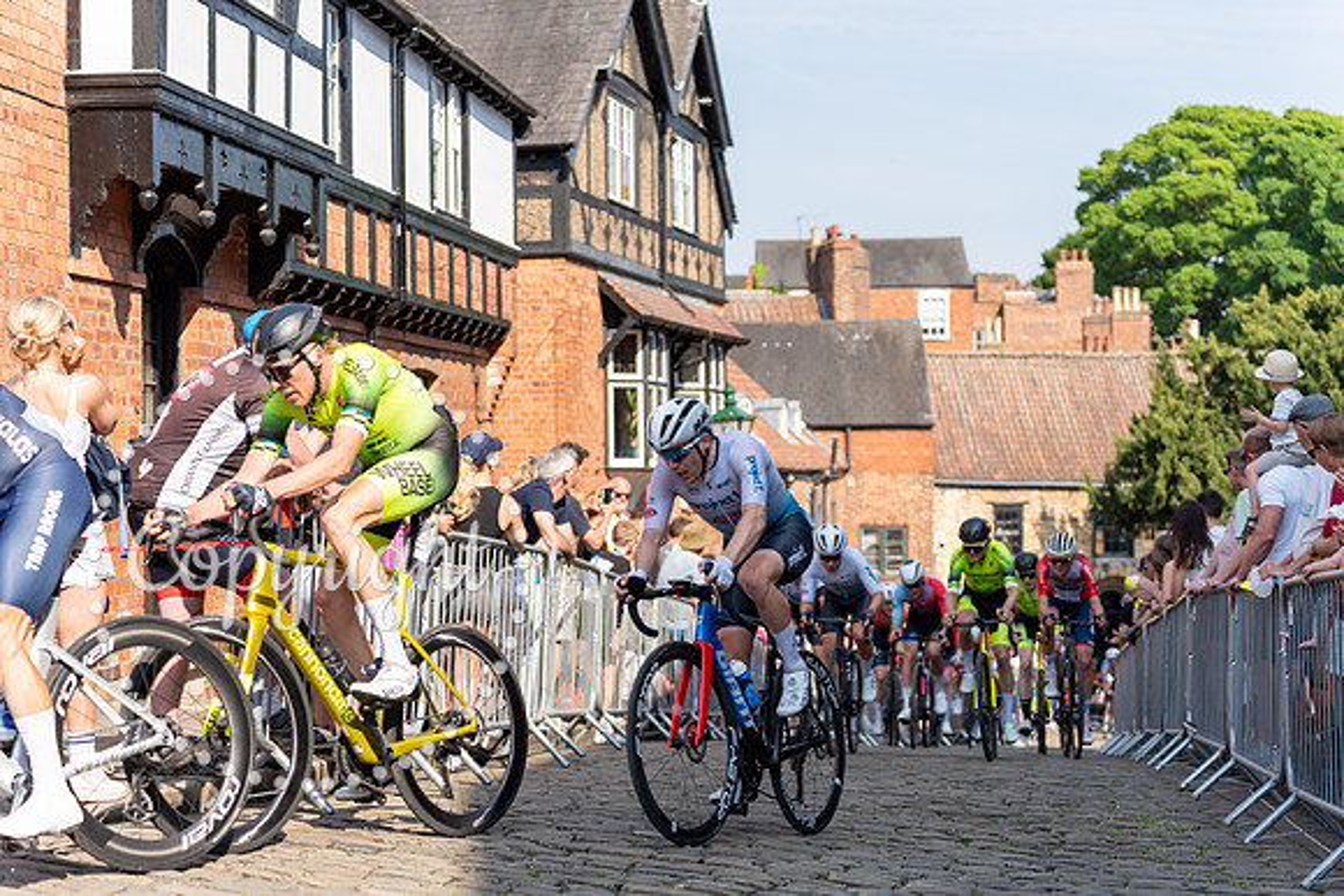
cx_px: 672
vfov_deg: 21.6
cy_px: 448
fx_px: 2352
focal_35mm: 63
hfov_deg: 31.9
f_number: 2.8
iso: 100
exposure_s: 1/1250
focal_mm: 63
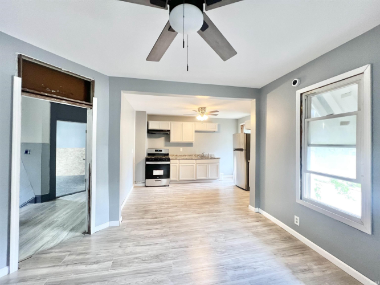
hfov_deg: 106.2
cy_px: 142
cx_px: 190
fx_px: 143
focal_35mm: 13
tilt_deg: +0.4
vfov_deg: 89.9
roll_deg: +0.1
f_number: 1.8
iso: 200
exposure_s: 1/60
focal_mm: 1.57
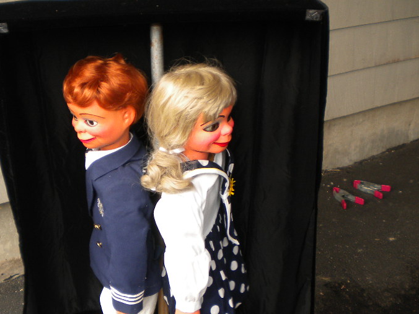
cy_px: 193
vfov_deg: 27.4
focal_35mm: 53
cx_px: 157
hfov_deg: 36.0
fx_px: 642
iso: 97
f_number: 3.1
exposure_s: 1/52.7
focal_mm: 6.3
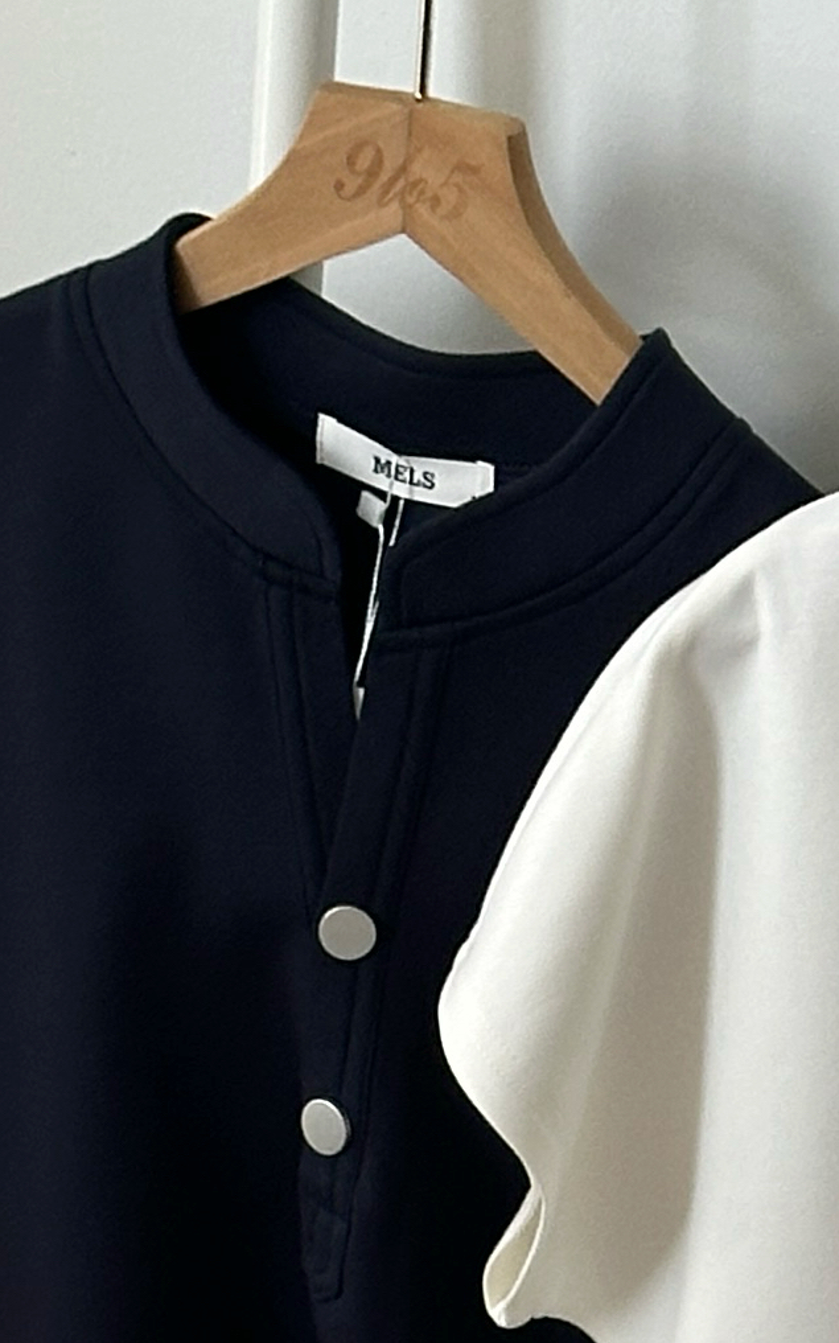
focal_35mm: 202
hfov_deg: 6.5
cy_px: 2239
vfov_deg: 9.9
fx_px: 7390
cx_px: 347
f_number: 1.78
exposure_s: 1/60
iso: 125
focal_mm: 6.86
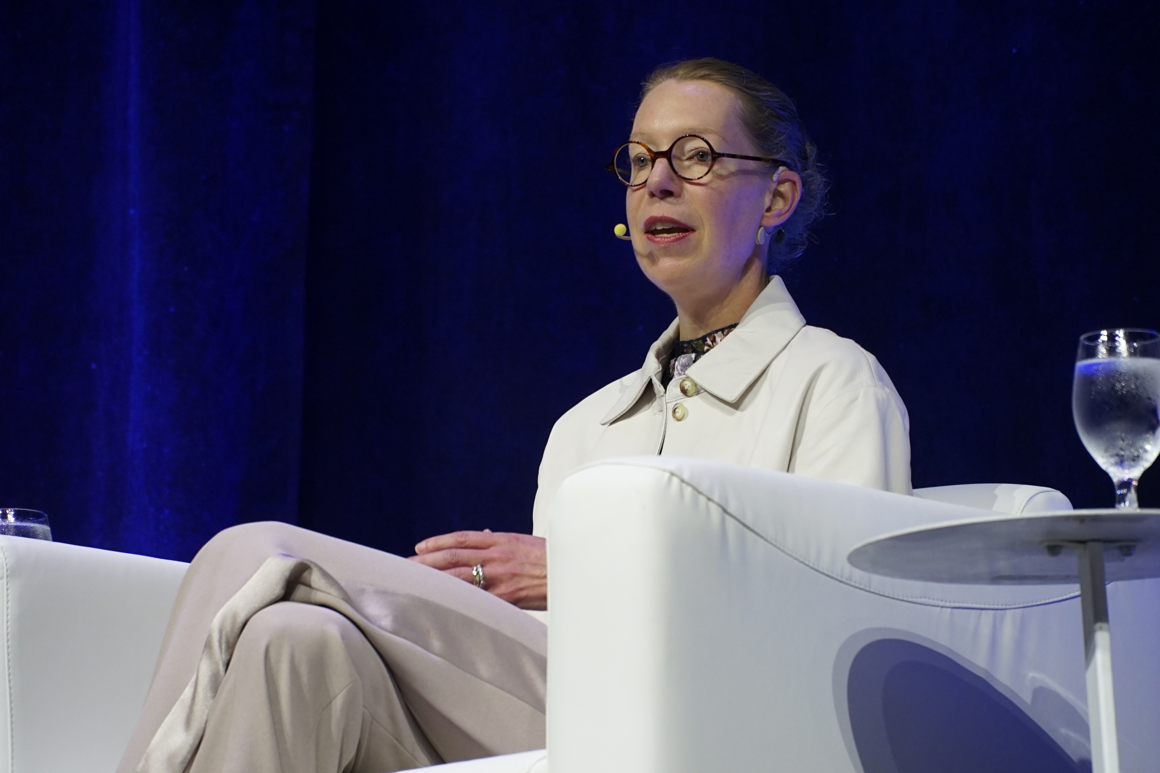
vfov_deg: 8.7
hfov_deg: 13.1
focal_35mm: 157
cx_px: 580
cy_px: 386
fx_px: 5058
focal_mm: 105
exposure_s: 1/125
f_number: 4.5
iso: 800
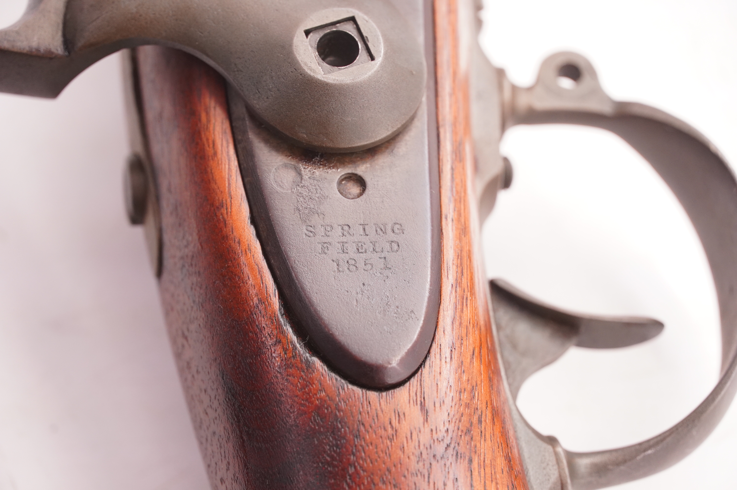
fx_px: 3774
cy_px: 245
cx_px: 368
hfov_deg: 11.2
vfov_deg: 7.4
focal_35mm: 184
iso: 1000
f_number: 5.6
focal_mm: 123
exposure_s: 1/125
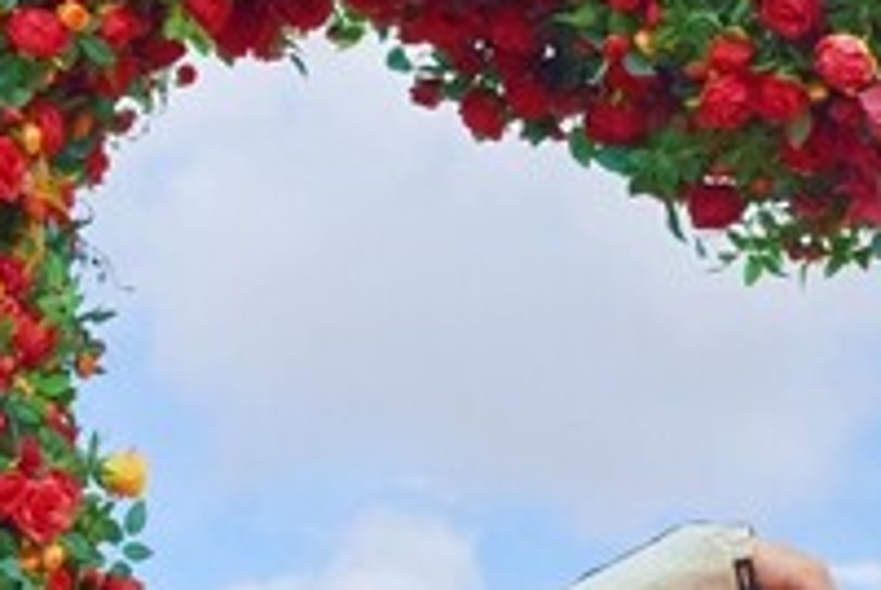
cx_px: 747
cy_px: 542
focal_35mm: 175
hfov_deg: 11.7
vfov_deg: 7.8
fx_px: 4289
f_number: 11
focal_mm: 26
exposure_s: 1/200
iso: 100
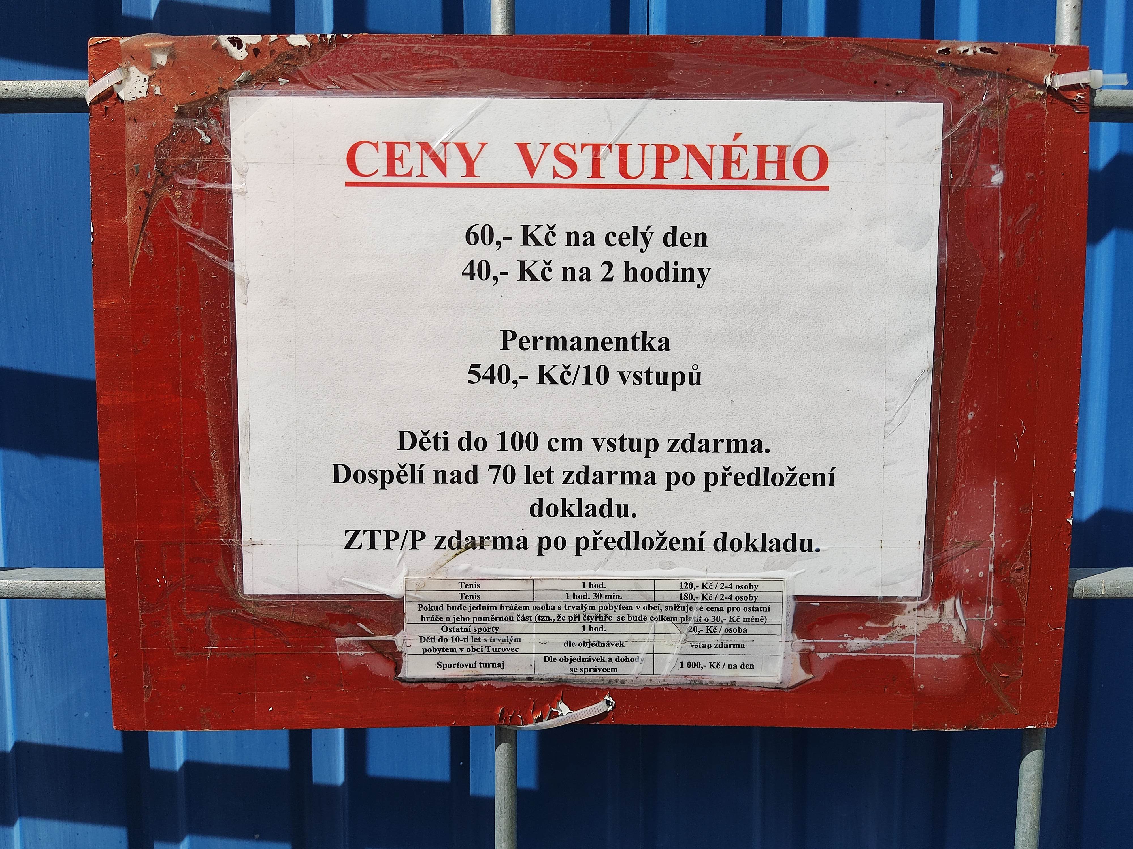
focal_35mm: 28
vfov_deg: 49.7
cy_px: 424
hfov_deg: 63.4
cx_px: 566
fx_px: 916
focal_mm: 4.71
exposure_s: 1/1757
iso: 50
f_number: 1.79
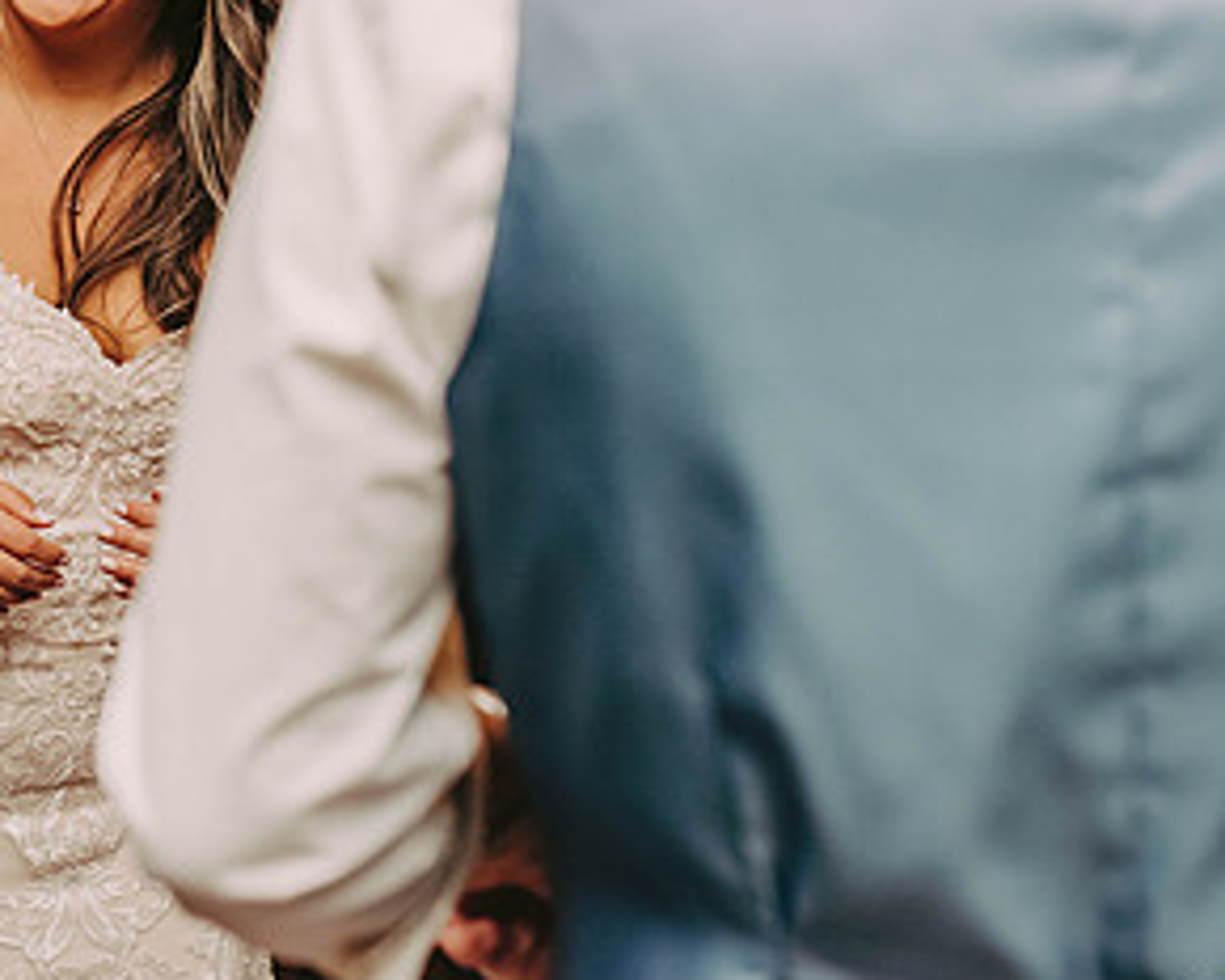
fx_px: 3408
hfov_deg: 19.8
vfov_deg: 16.2
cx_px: 34
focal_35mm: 94
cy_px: 188
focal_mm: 50
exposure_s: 1/200
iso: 2000
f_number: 3.2
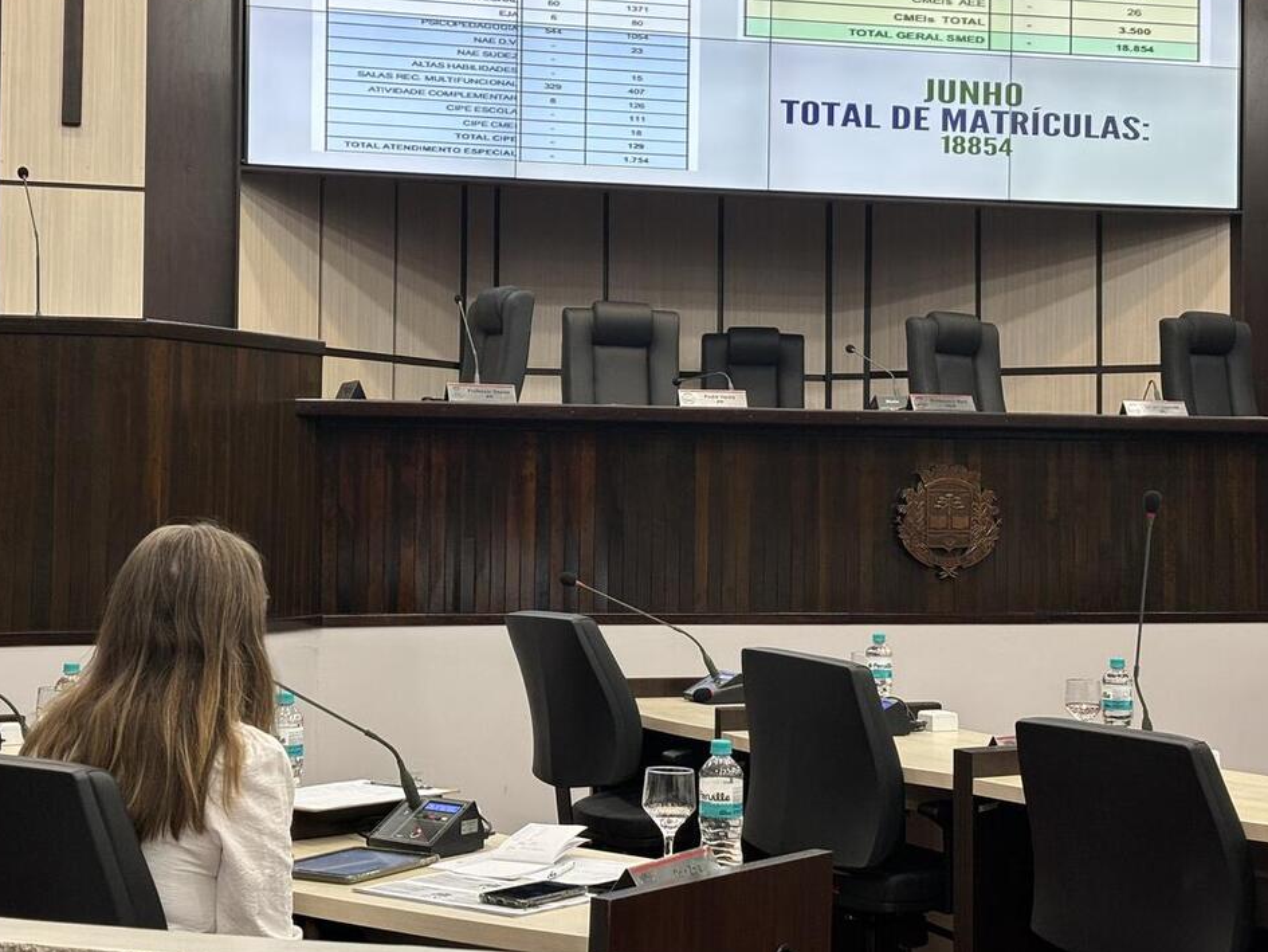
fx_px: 2418
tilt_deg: +1.4
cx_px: 596
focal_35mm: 66
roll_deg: -0.4
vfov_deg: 22.2
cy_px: 414
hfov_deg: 29.4
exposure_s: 1/60
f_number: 1.6
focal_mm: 5.96
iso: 50
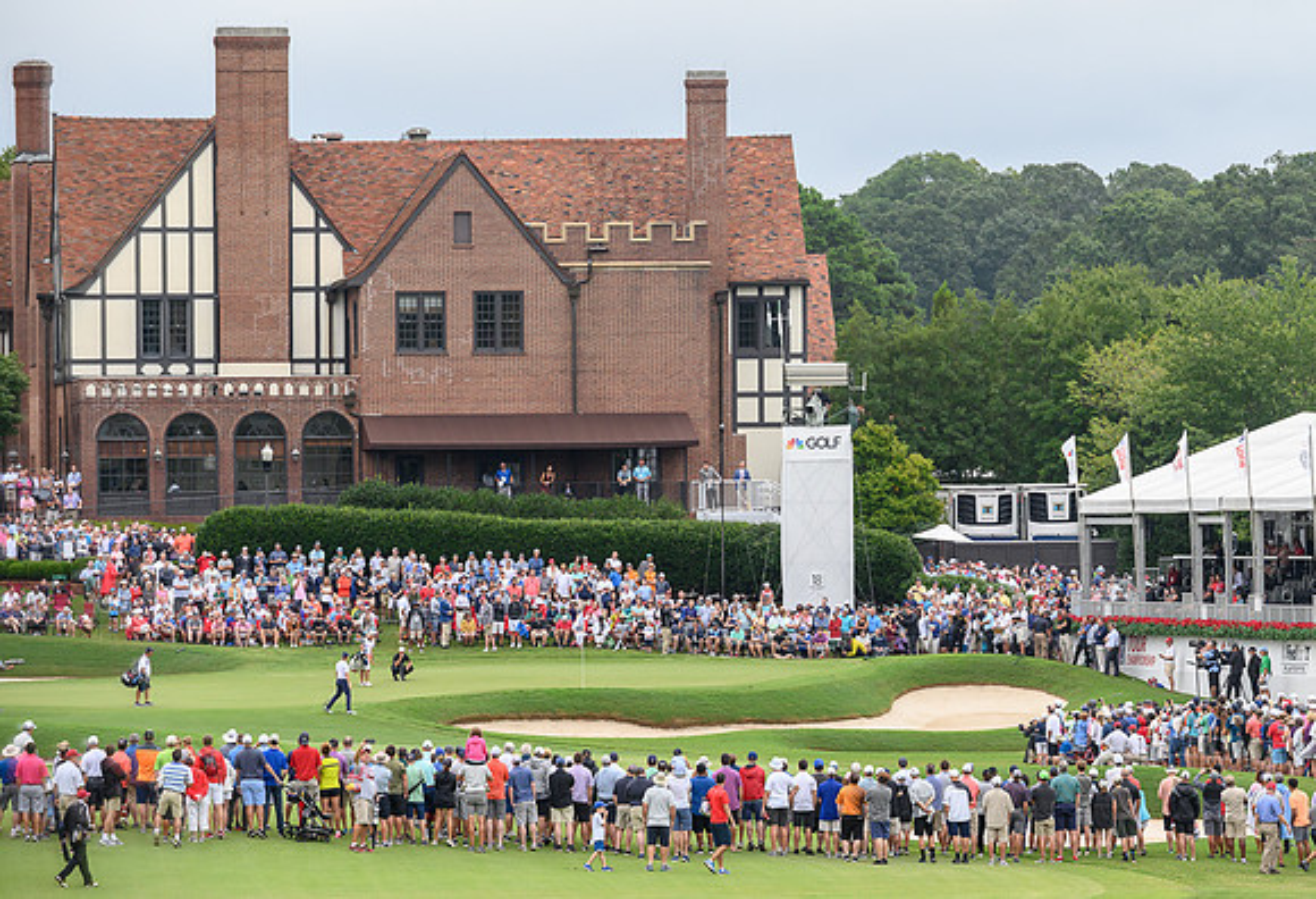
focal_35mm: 220
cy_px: 435
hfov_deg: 9.3
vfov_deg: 6.4
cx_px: 788
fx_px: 8092
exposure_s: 1/320
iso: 800
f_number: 6.3
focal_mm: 185
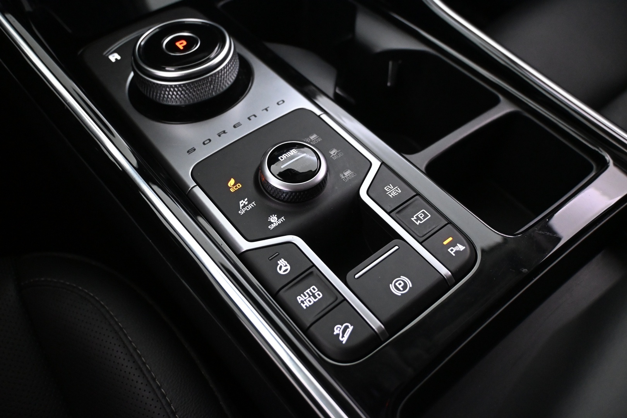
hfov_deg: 61.9
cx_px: 314
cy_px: 209
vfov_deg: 43.6
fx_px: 522
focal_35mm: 30
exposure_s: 1/30
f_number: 3.8
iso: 4000
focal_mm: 20
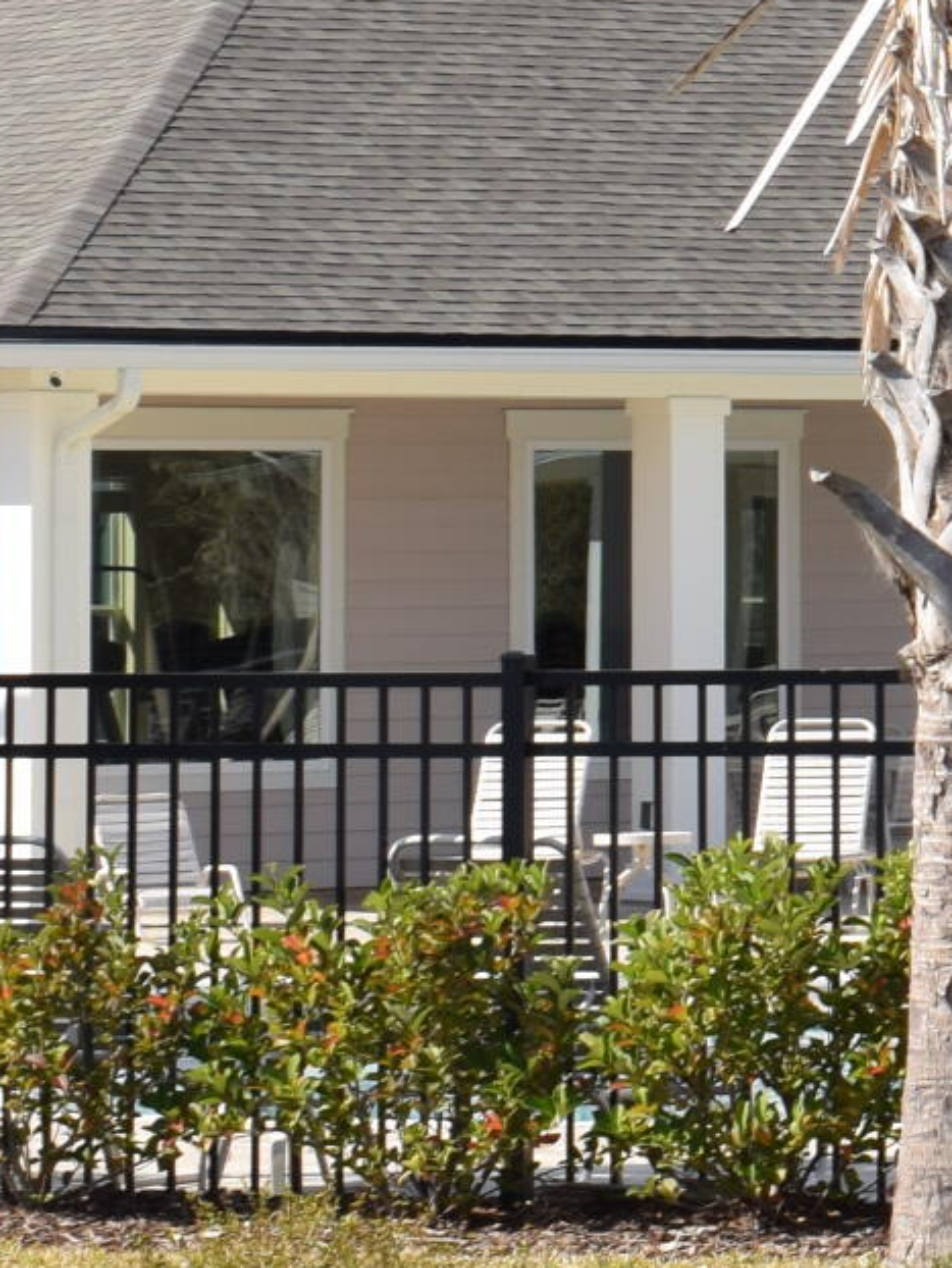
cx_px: 2059
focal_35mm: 243
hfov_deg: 5.9
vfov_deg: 8.1
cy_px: -271
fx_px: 8916
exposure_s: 1/200
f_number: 10
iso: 100
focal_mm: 35
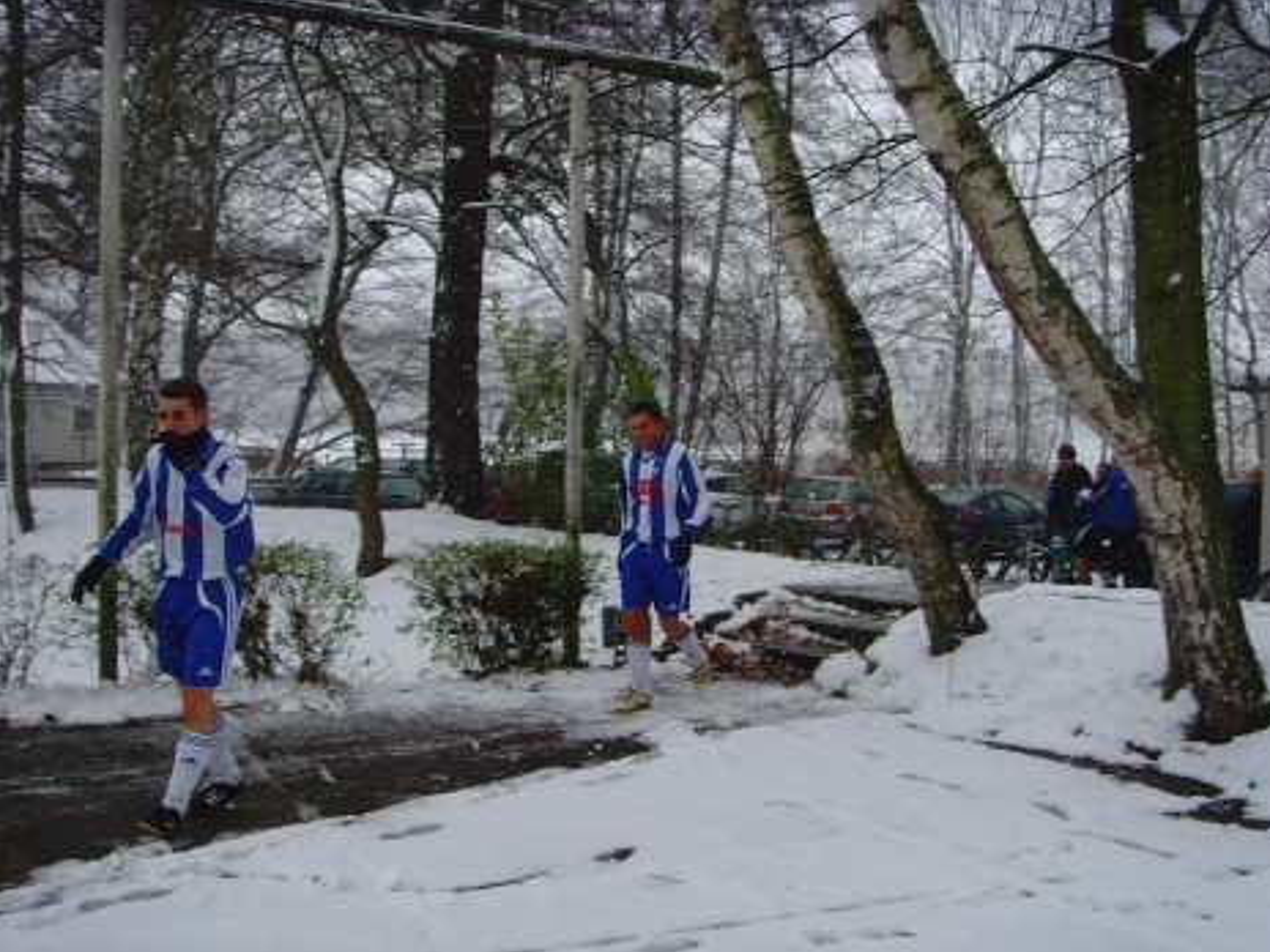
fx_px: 1541
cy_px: 502
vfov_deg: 34.3
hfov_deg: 44.8
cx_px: 638
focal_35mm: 42
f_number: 3.5
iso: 80
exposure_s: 1/180
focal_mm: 6.6
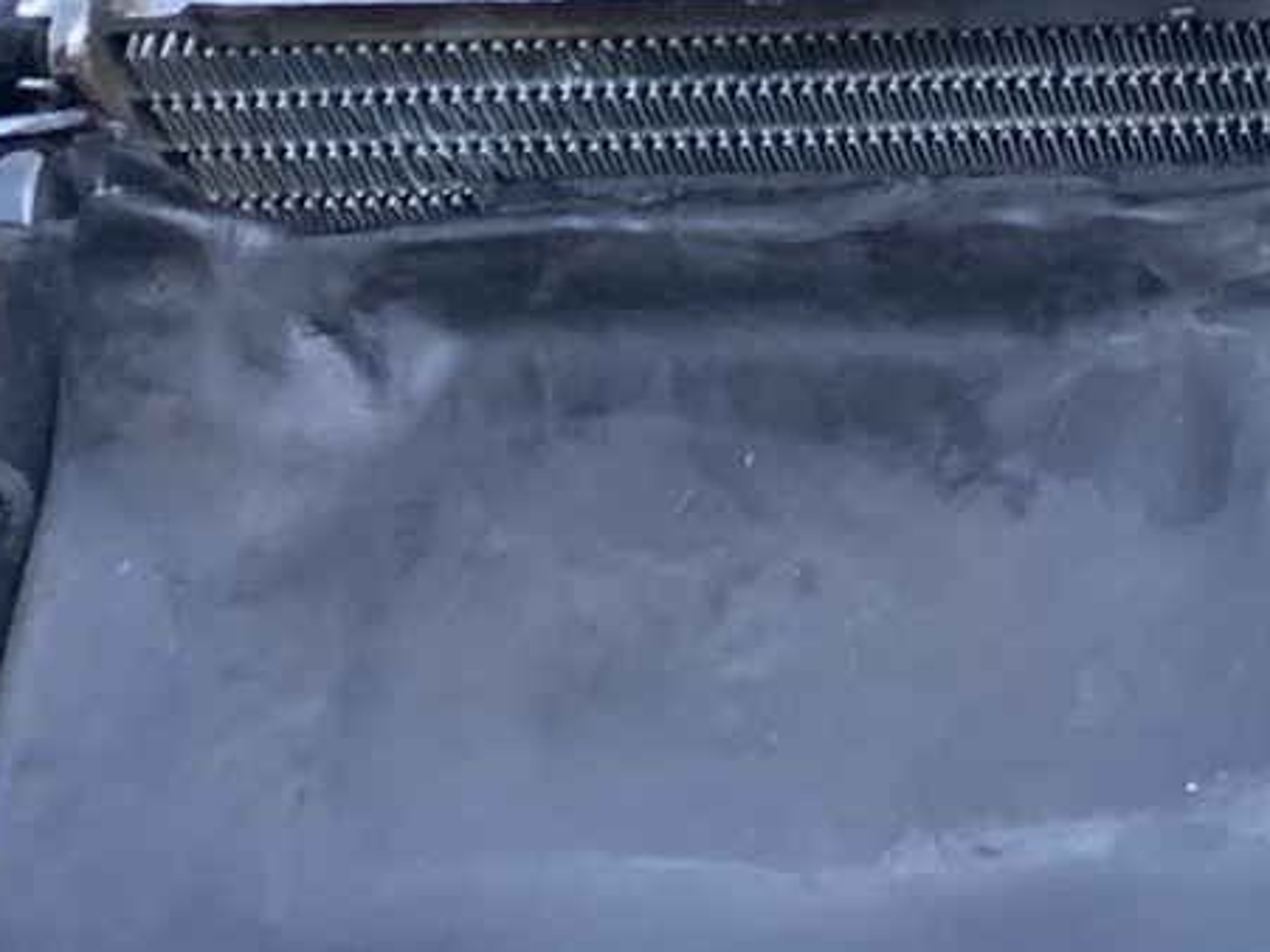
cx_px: 1904
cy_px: -907
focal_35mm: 118
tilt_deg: -45.8
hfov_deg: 15.4
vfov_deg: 11.4
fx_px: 4328
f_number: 1.8
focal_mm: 4.25
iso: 250
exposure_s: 1/60
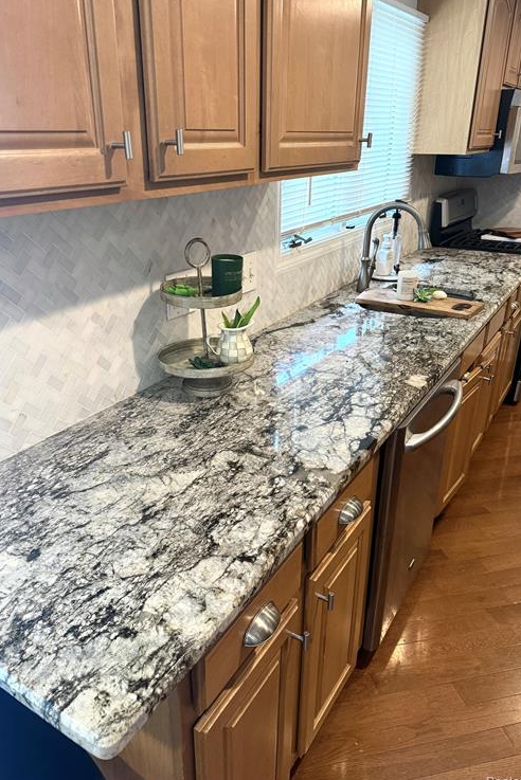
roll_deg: +0.8
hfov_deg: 49.6
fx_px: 564
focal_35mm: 26
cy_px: 385
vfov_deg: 69.4
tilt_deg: -22.4
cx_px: 245
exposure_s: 1/60
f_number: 1.78
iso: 320
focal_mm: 6.76
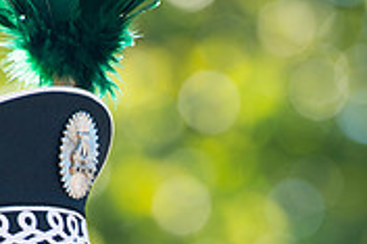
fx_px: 6702
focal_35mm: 658
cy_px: 382
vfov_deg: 2.1
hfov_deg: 3.1
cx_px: 288
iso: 200
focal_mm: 200
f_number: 4.5
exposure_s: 1/1000
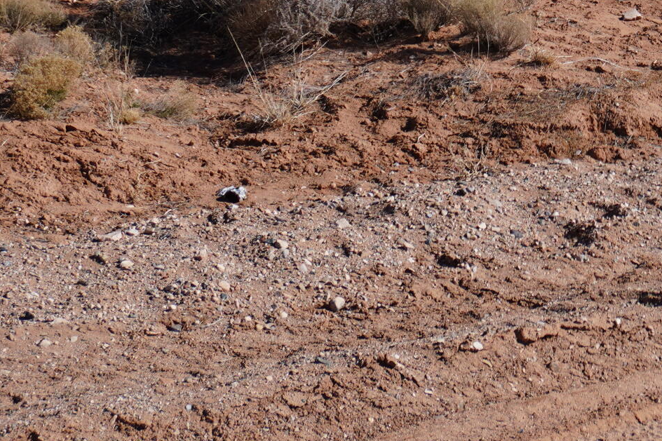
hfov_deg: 15.9
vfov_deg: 10.6
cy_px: -231
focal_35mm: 124
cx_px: 804
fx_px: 2280
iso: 100
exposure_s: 1/1000
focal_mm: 26
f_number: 5
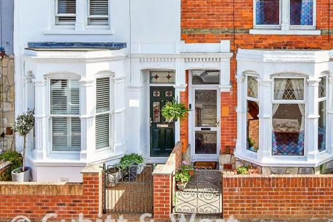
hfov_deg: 58.3
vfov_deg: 41.6
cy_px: 68
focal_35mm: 31
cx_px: 234
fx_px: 287
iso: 400
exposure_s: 1/320
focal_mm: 10
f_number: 8
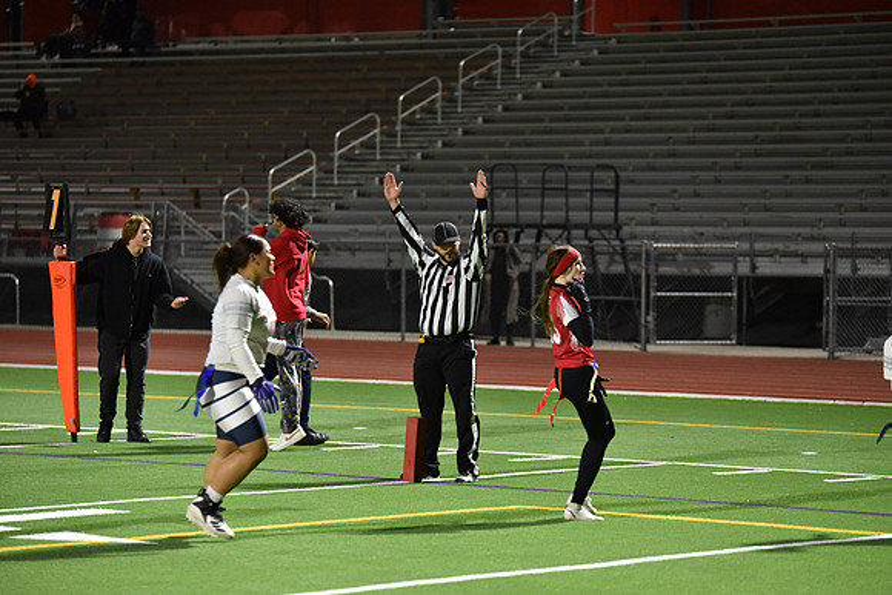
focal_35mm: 140
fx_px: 3470
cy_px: 298
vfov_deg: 9.8
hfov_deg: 14.7
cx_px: 446
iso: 8000
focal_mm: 140
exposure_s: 1/640
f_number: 2.8
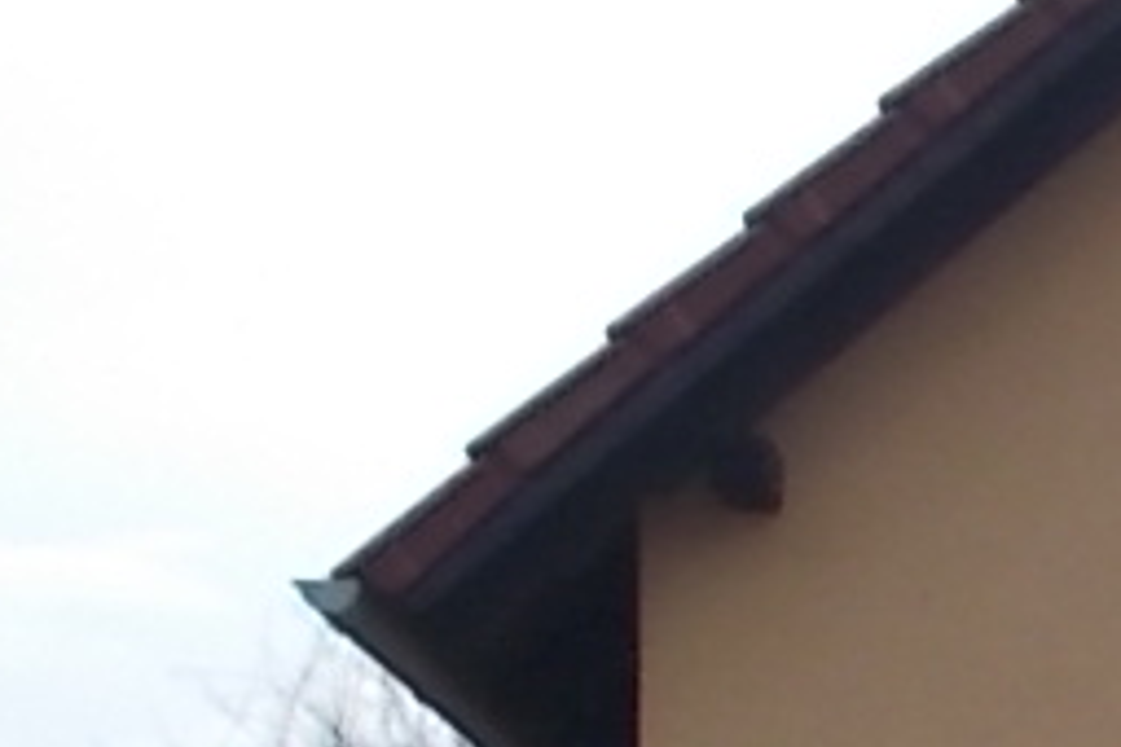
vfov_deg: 7.9
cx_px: 2616
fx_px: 5293
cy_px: 1204
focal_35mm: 170
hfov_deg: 10.5
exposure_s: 1/160
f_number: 8
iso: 80
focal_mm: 4.6
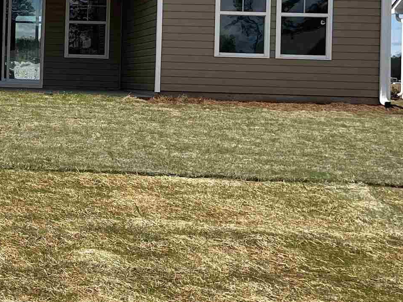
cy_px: 57
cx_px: -117
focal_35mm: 84
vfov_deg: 17.4
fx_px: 978
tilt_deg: +1.2
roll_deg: -1.9
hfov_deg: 21.2
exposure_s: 1/4902
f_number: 1.6
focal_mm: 5.1
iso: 32
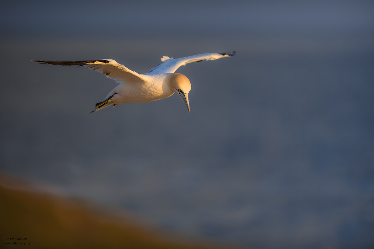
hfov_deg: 6.9
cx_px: 187
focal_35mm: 300
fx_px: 3116
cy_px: 124
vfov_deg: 4.6
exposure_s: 1/640
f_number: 2.8
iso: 100
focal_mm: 300
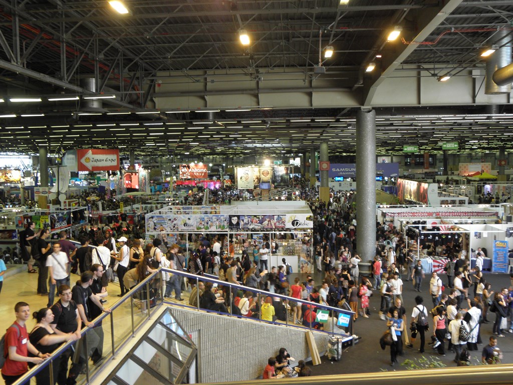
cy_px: 192
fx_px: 504
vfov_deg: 41.8
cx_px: 256
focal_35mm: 34
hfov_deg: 54.0
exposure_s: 1/20
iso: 125
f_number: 3.1
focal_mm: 6.07
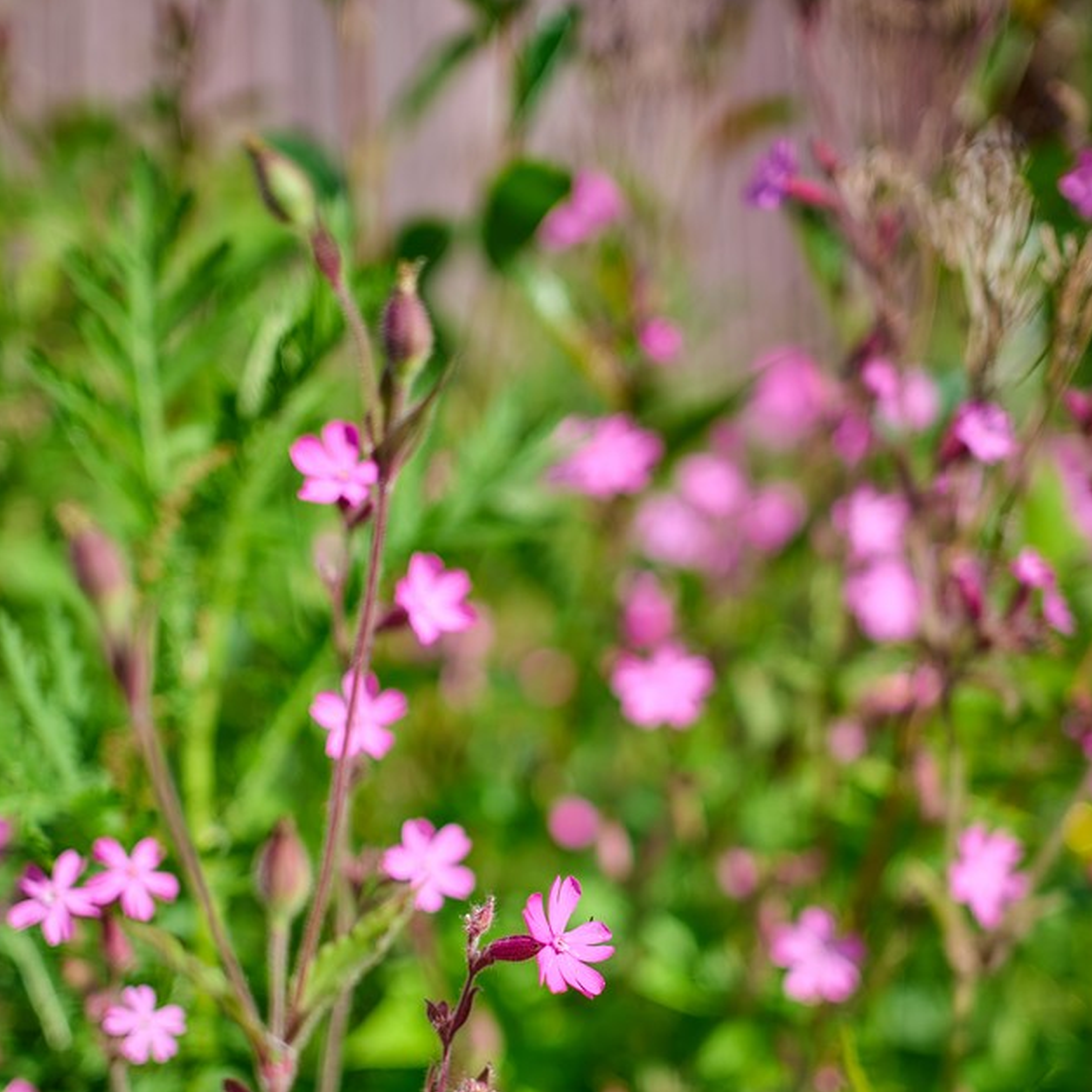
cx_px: 543
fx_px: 1856
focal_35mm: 52
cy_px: 772
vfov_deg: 32.4
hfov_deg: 32.8
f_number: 2
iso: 100
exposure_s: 1/4000
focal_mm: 40
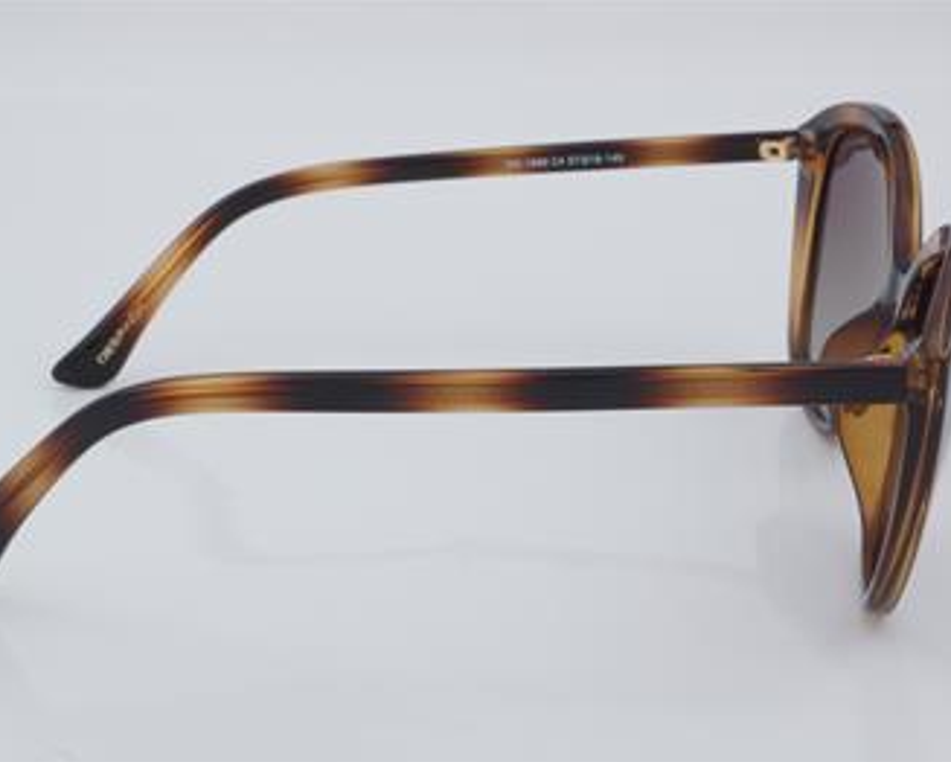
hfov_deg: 22.2
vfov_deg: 17.9
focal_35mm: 86
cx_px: 430
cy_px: 381
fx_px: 2422
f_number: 32
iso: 100
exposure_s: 1/4
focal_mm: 50
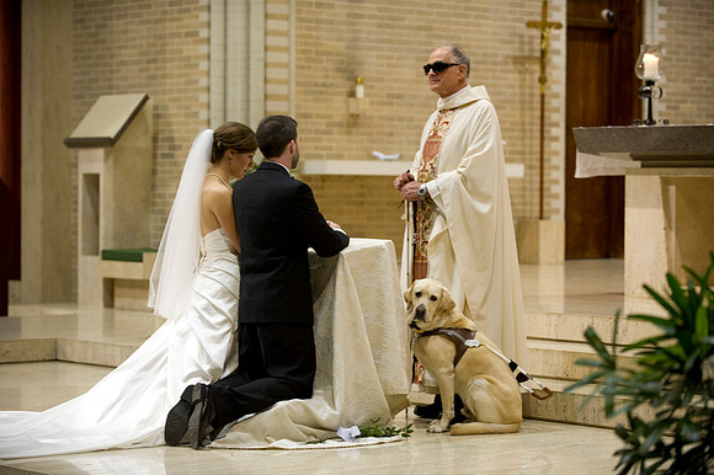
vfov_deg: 13.0
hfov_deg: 19.5
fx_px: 2081
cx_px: 357
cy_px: 238
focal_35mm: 105
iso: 1250
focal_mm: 105
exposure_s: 1/60
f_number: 2.8
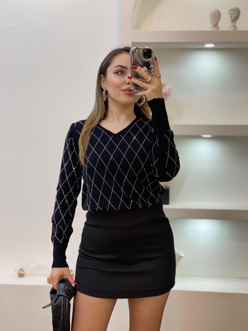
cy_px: 166
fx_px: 506
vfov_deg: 36.2
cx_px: 126
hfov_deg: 27.5
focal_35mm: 53
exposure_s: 1/100
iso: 100
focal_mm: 6
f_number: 2
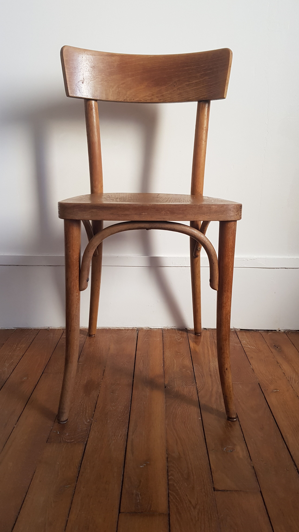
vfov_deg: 66.1
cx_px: 151
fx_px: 409
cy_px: 262
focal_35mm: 29
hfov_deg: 40.2
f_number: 1.7
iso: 100
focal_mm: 4.2
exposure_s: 1/50
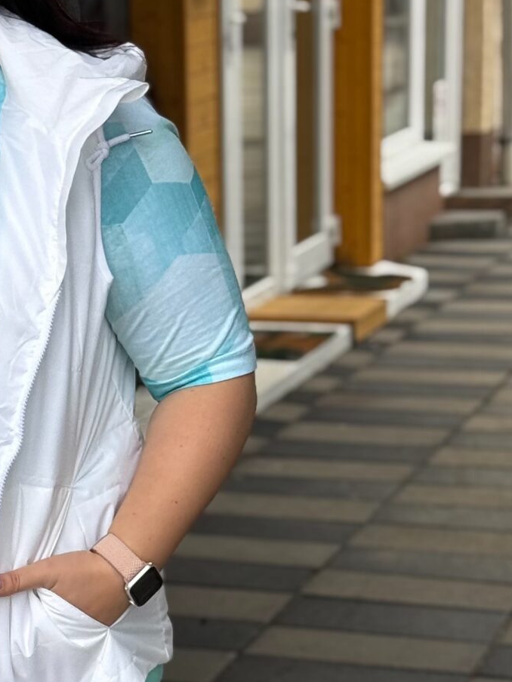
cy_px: 593
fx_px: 2682
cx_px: -32
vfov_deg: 14.4
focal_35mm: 136
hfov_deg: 10.8
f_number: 1.78
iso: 64
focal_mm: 6.76
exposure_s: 1/980
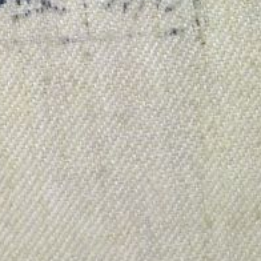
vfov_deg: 5.0
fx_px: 2909
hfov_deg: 5.1
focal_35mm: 341
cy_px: -292
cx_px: -204
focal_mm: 12.7
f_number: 4.7
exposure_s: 1/80
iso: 160
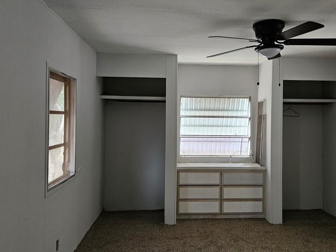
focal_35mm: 32
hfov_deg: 56.6
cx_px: 192
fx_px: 311
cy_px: 114
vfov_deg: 44.1
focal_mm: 5.4
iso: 640
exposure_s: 1/60
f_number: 1.8
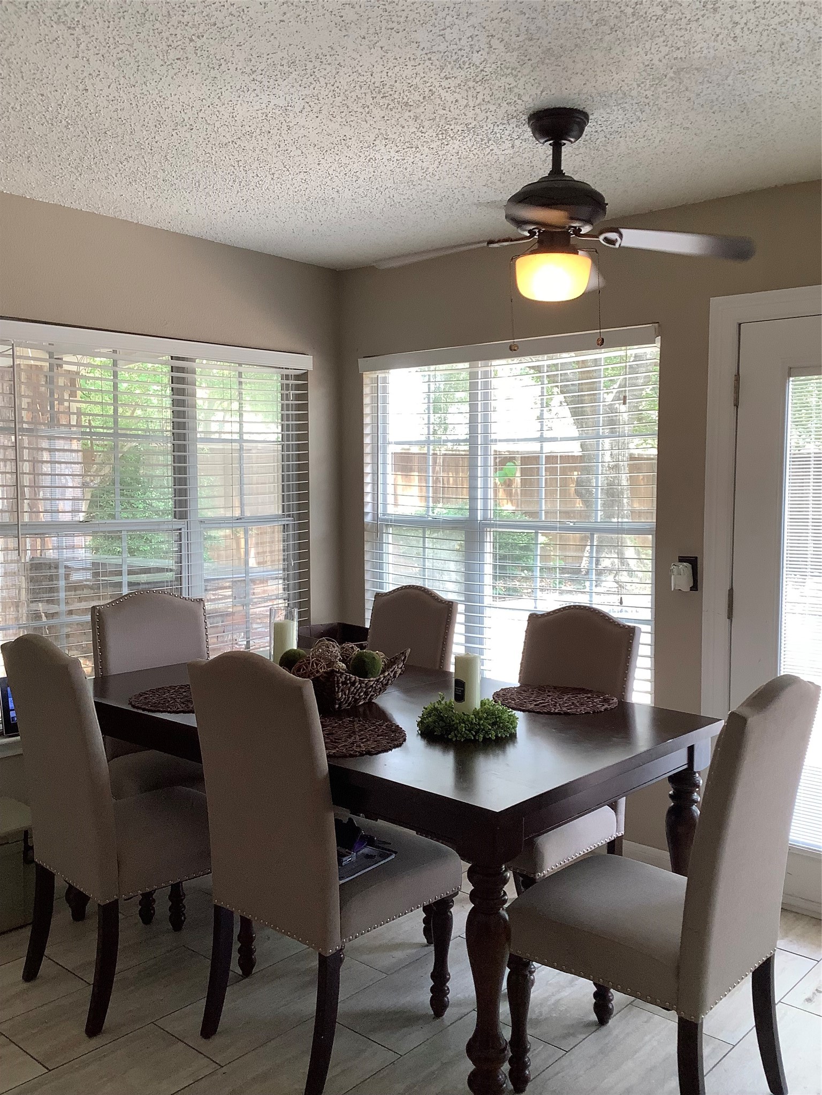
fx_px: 982
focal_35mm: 31
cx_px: 411
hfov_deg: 45.4
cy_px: 548
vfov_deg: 58.4
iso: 50
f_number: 2.4
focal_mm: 3.3
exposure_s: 1/60
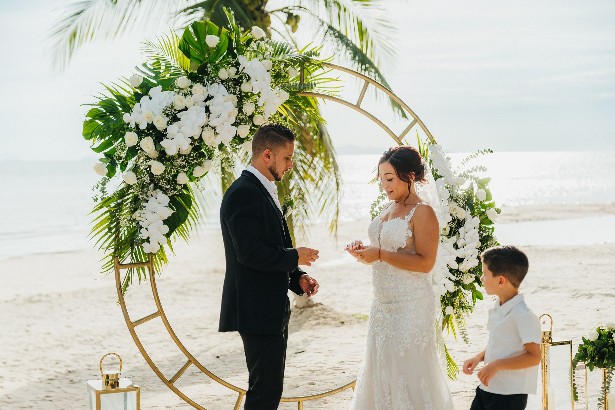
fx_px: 1025
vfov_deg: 22.6
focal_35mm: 60
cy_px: 205
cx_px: 308
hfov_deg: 33.4
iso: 160
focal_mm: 60
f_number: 2.8
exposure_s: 1/5000
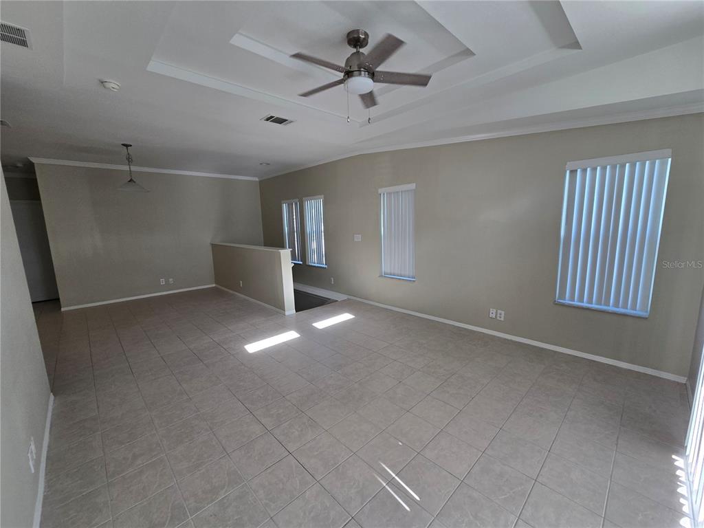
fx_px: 264
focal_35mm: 13
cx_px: 352
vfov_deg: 89.9
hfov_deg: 106.2
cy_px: 264
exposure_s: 1/120
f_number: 2.2
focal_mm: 2.2
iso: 64
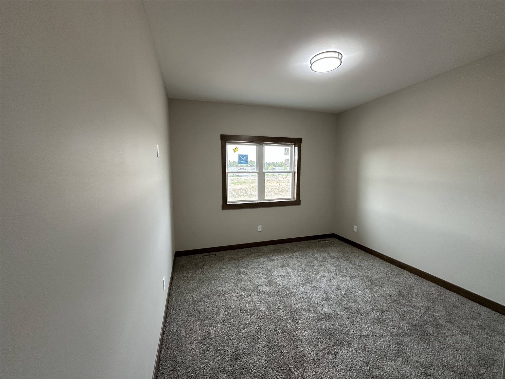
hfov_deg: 102.1
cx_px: 252
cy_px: 190
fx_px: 204
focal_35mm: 14
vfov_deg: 85.7
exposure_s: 1/60
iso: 160
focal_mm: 2.22
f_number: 2.2
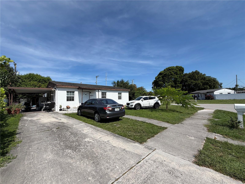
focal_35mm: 14
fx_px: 99
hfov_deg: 102.1
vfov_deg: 85.7
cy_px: 92
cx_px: 122
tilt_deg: +4.0
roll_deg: +1.6
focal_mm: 2.22
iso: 20
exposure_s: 1/1105
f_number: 2.2
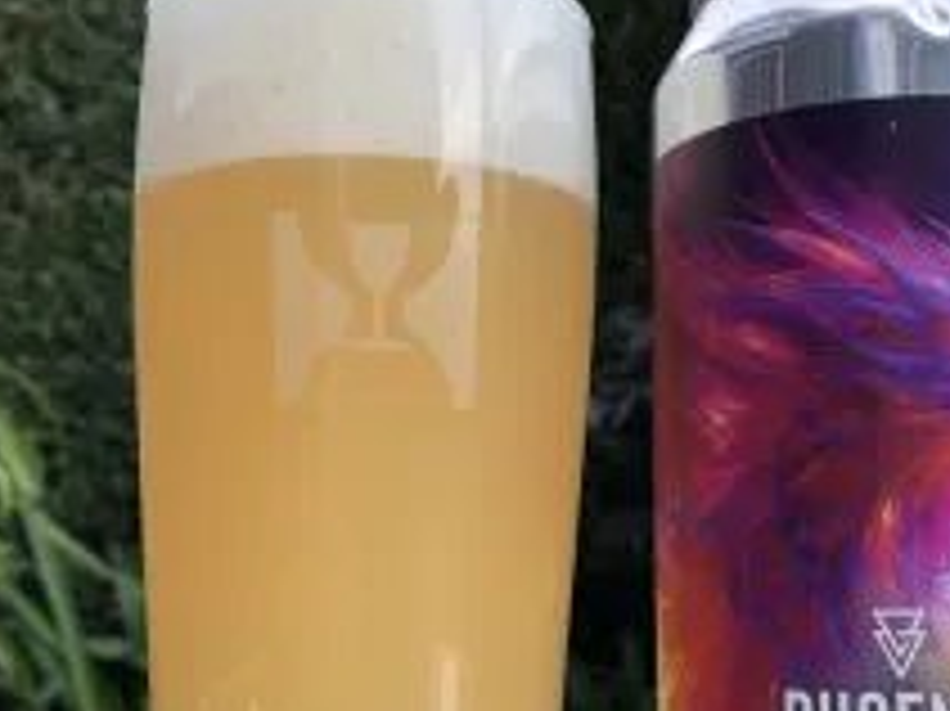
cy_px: 472
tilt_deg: +6.5
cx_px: 590
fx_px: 1454
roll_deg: +1.5
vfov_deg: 27.3
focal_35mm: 53
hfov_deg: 36.0
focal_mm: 3.99
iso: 50
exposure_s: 1/120
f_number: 1.8
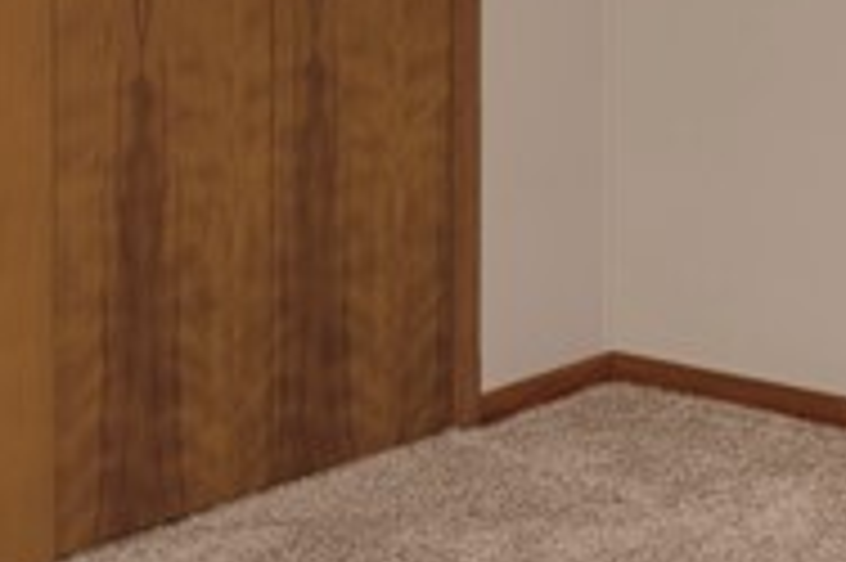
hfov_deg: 25.1
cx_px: 376
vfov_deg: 16.0
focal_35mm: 81
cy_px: -164
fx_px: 1902
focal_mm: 14
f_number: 9
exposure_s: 1/60
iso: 125
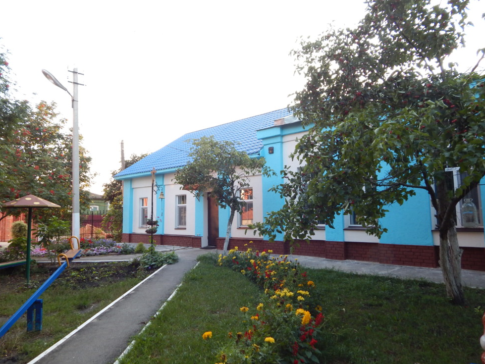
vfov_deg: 58.9
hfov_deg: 73.9
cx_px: 235
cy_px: 185
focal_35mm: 23
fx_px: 322
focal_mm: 4
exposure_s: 1/80
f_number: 3
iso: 125
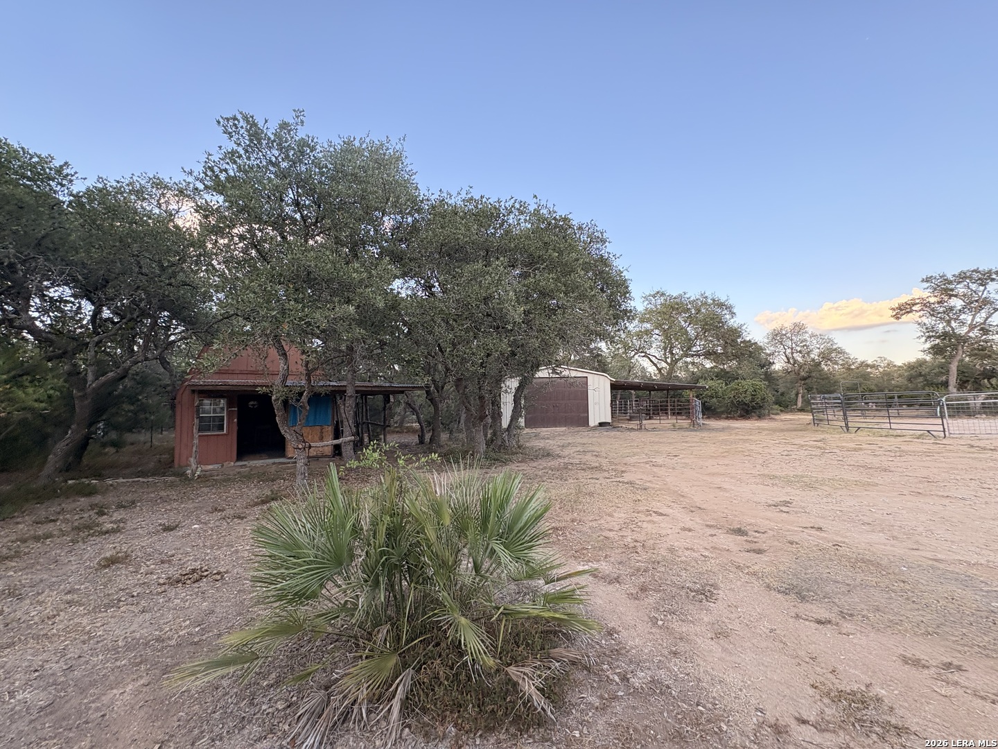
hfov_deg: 102.1
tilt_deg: +7.0
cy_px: 374
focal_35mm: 14
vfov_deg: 85.7
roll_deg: -1.3
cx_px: 499
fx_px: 404
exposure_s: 1/138
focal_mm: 2.22
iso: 100
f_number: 2.2
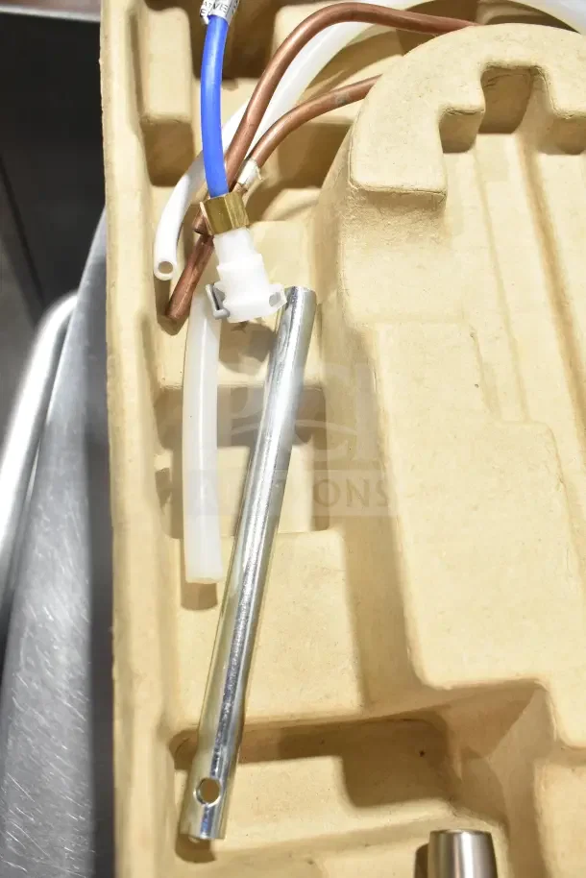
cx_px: 293
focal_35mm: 34
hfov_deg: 38.4
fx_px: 842
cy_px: 439
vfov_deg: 55.1
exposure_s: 1/125
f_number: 5.6
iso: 1600
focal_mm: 23
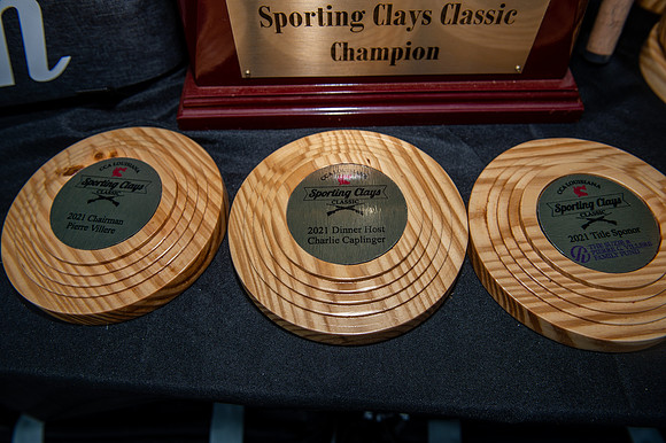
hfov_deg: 67.4
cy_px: 222
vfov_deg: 47.9
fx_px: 499
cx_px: 333
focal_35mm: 27
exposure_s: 1/400
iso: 160
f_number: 5.6
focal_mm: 27
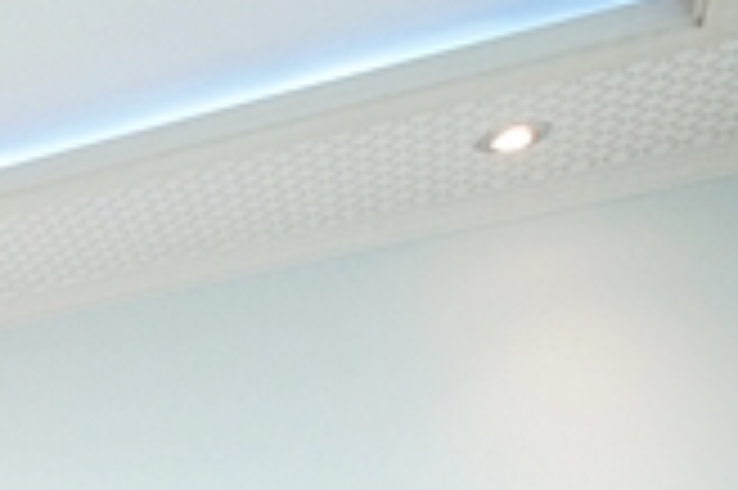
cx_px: -630
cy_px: 904
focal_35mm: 73
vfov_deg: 15.7
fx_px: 1495
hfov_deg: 19.6
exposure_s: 1/40
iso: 800
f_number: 7.1
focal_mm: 10
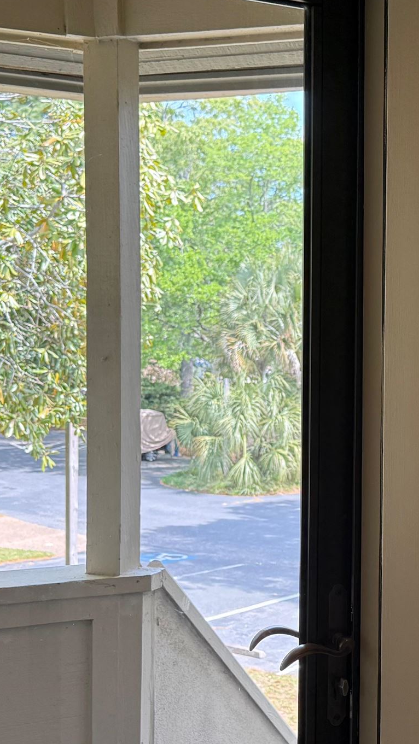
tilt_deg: -5.0
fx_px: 1165
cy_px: 421
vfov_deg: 35.4
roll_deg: -0.6
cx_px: 370
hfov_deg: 20.0
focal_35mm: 59
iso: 100
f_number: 1.78
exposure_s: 1/421
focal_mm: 6.76
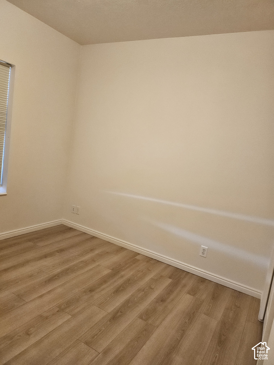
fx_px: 253
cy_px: 182
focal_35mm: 24
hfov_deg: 56.8
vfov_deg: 71.6
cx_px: 137
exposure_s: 1/120
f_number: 1.8
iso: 500
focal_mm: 5
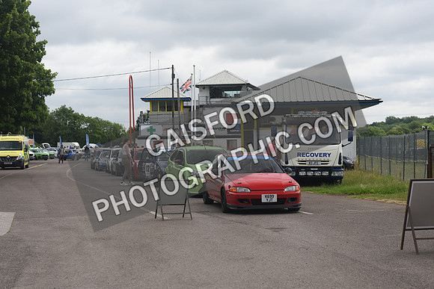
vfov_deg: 19.5
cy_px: 144
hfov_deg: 28.8
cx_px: 217
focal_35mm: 70
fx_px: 844
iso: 560
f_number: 5.6
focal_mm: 70
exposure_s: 1/1000
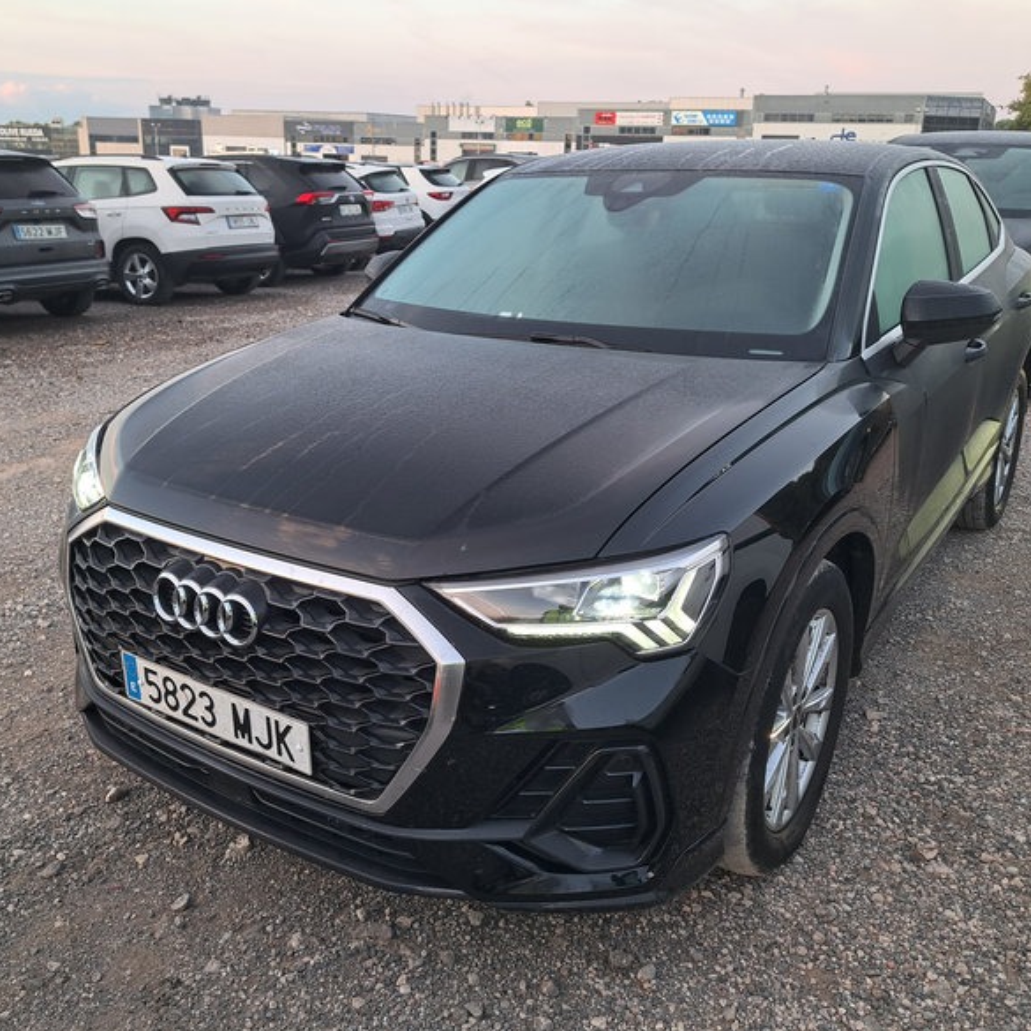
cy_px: 511
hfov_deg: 55.5
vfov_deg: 55.6
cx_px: 469
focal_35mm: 29
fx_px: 977
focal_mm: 5.23
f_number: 1.8
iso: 50
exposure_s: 1/50
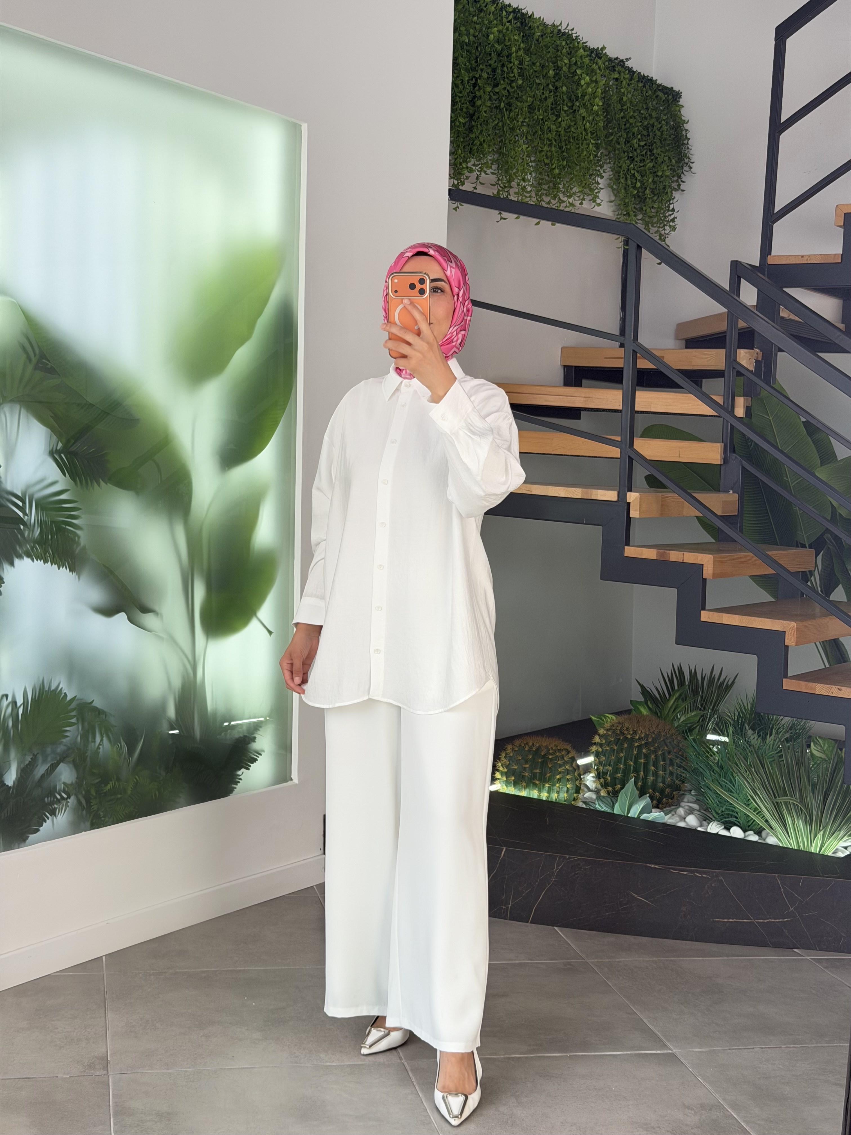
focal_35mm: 48
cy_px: 568
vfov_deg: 39.7
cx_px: 426
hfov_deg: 30.3
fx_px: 1573
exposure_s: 1/375
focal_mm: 6.76
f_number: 1.78
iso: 64
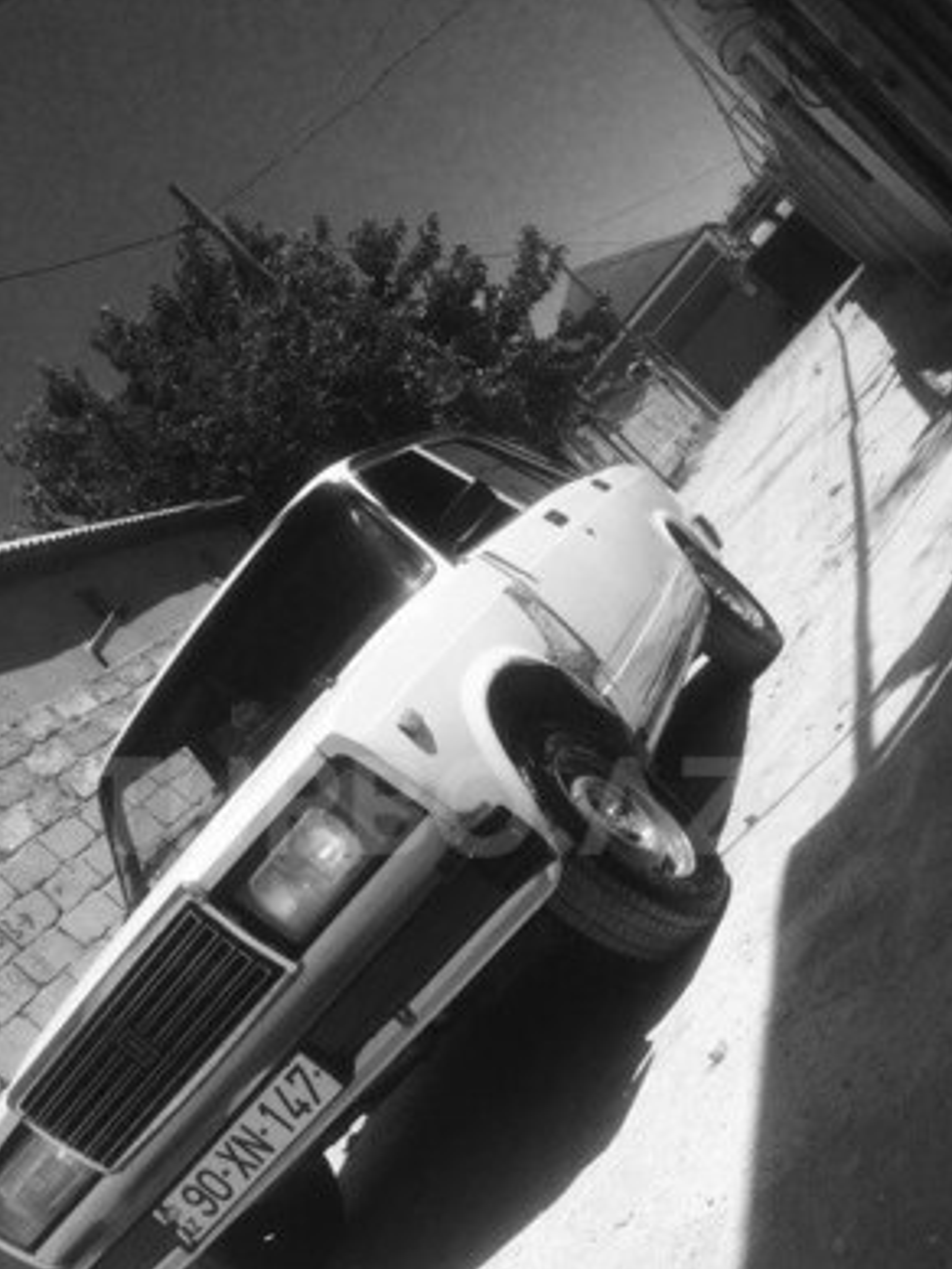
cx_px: 421
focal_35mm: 37
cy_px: 806
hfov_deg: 38.6
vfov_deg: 49.6
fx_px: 1356
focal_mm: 4.15
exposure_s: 1/2415
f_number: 2.2
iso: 32
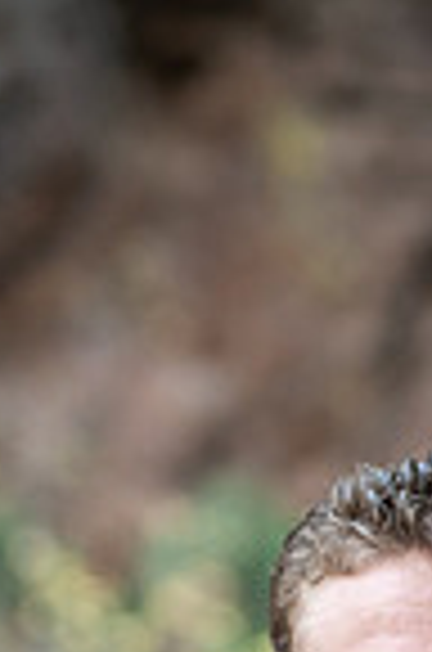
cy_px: 935
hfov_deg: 8.7
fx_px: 2803
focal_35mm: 155
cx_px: 457
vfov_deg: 12.7
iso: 320
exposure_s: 1/500
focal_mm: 50
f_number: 2
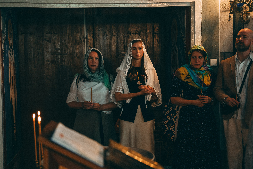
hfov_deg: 33.8
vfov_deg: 22.9
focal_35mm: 59
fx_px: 416
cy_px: 84
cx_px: 126
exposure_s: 1/250
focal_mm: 59.2
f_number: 2.8
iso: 1600
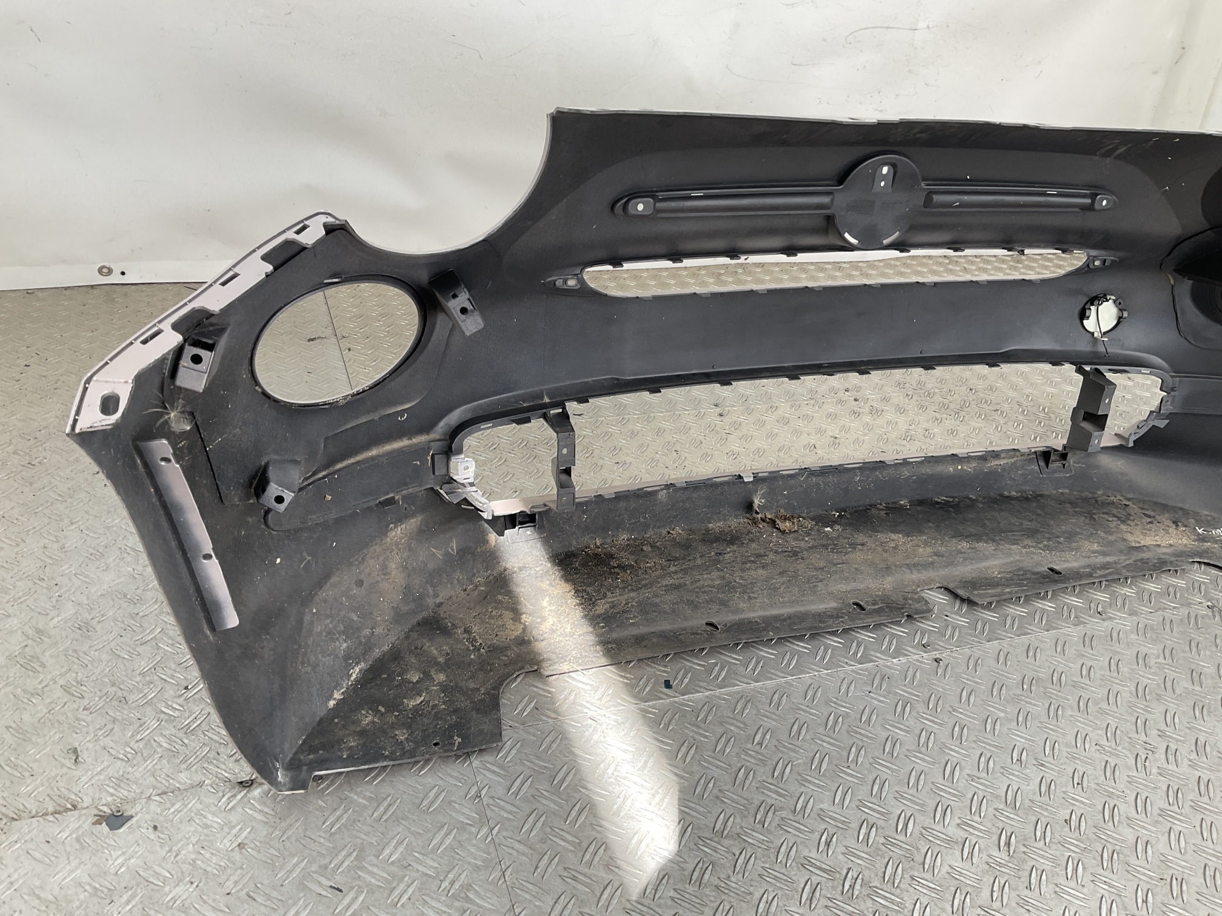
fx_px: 1024
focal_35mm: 29
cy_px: 458
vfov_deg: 48.2
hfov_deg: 61.7
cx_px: 611
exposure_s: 1/110
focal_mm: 3
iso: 16
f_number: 1.8
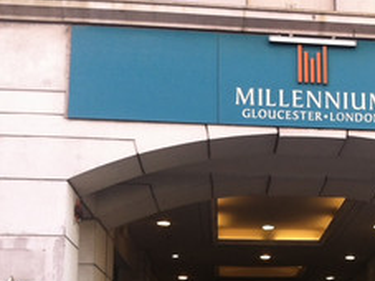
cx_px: 347
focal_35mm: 77
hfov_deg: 24.5
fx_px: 834
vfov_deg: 18.6
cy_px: 282
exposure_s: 1/120
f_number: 2.8
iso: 100
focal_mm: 3.85
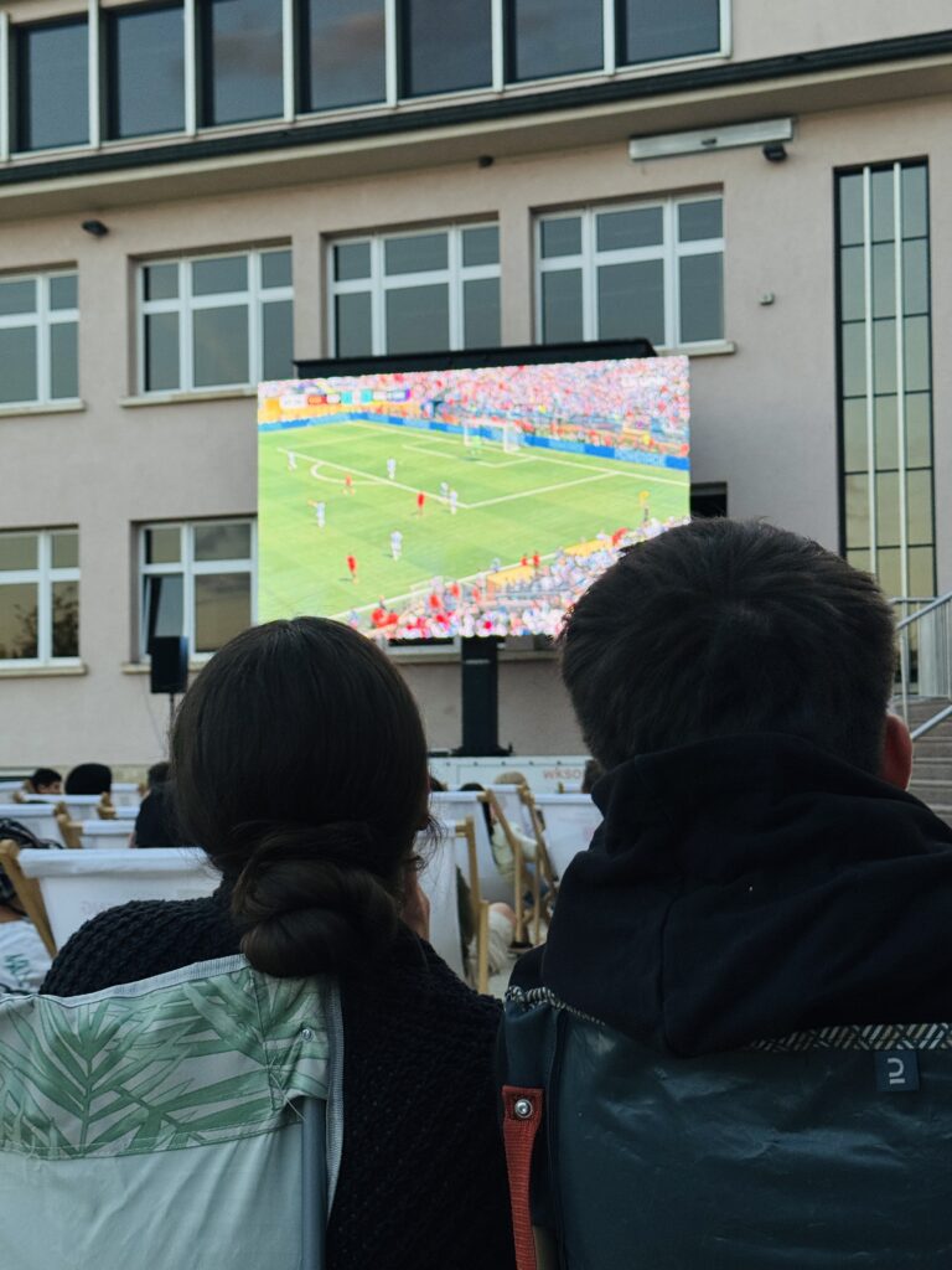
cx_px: 476
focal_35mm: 48
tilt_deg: +3.5
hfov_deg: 30.3
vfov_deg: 39.7
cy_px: 635
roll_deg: +0.2
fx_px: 1760
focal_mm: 6.76
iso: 64
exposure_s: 1/633
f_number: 1.78
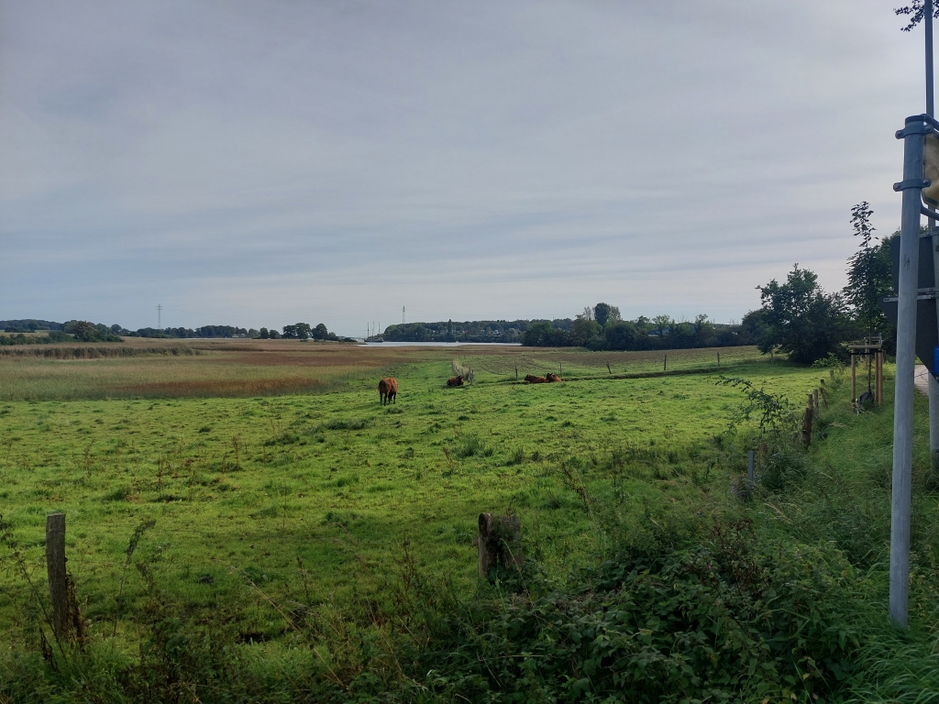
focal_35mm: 24
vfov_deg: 56.8
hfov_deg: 71.6
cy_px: 352
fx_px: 651
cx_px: 470
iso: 25
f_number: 1.8
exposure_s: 1/1435
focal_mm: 5.23
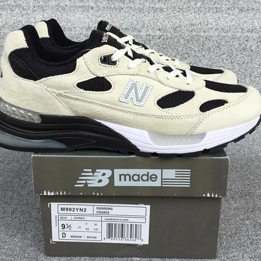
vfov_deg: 39.2
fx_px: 367
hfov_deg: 39.2
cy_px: 128
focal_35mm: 43
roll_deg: +0.0
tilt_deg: -19.5
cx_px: 124
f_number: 2.4
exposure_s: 1/562
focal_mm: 3.3
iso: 25
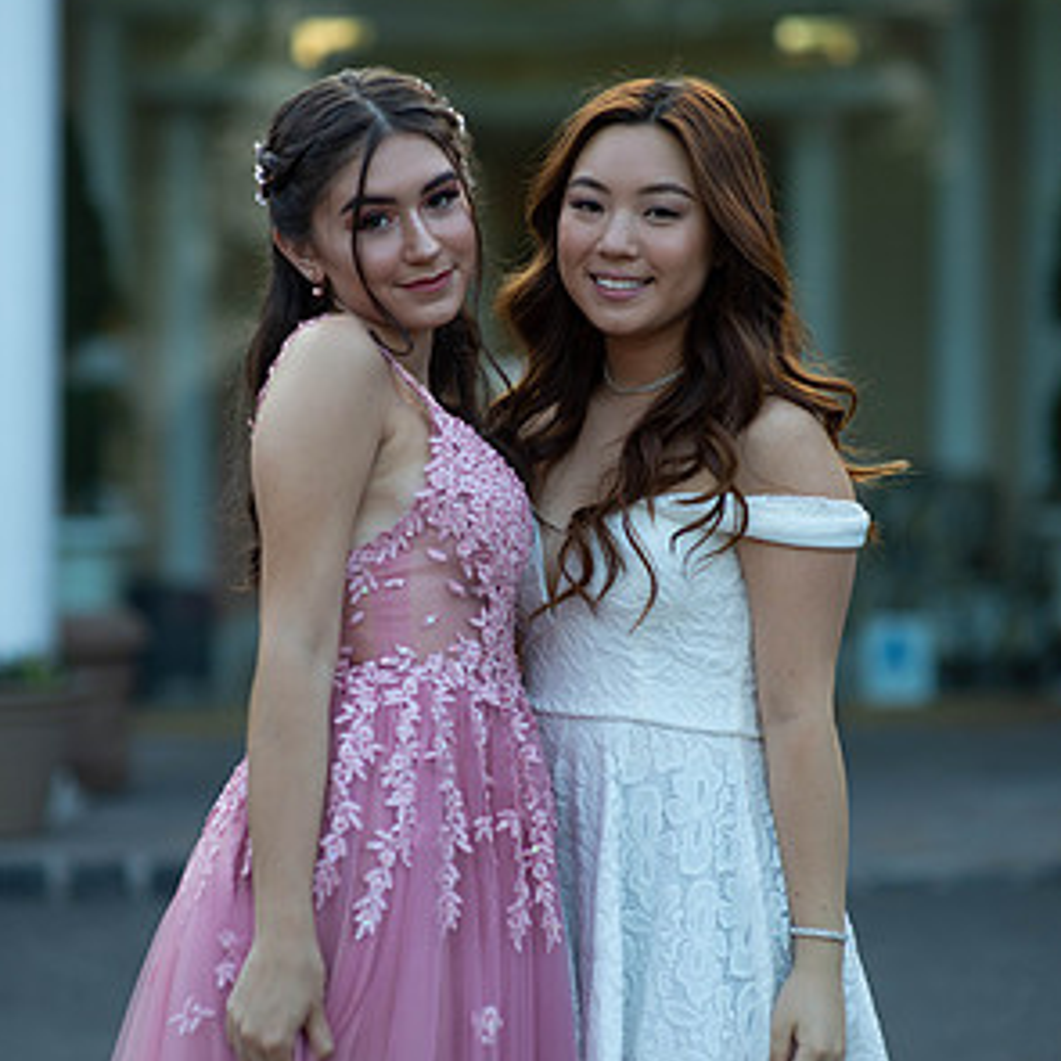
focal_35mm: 110
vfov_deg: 15.8
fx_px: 3814
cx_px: 530
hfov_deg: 15.8
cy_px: 554
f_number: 2
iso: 250
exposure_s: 1/1000
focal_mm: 85
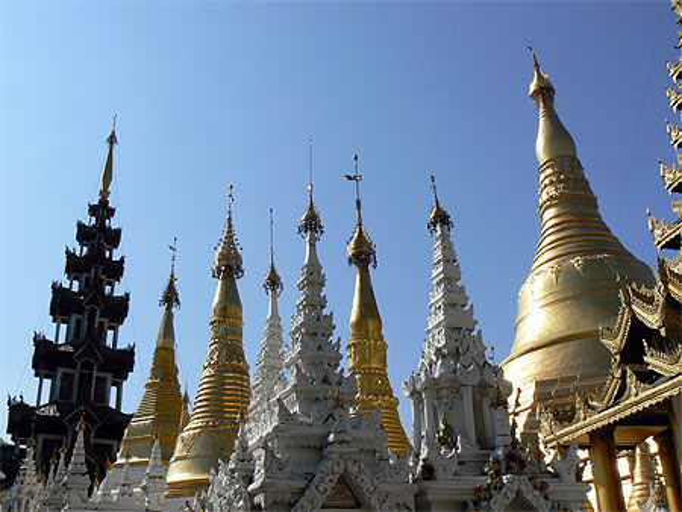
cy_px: 256
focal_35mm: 36
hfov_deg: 51.3
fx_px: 710
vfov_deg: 39.7
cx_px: 341
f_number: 8
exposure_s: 1/500
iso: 80
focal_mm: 6
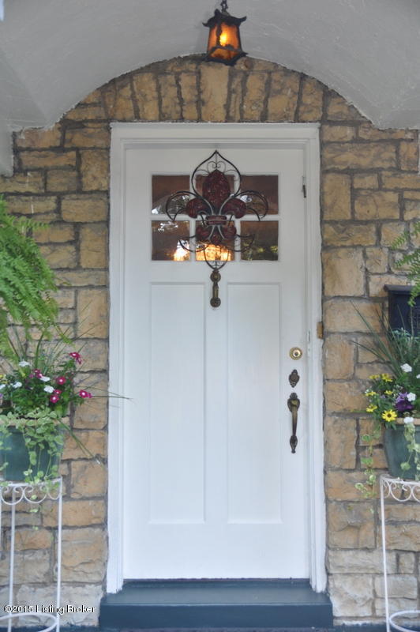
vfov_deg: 48.0
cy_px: 316
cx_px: 210
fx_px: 710
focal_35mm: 40
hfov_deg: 33.0
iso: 400
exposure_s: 1/60
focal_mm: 27
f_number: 4
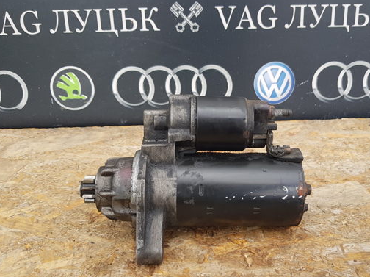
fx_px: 352
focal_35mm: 33
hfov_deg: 54.9
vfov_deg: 42.7
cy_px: 161
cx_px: 225
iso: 40
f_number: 1.7
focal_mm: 4.2
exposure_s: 1/279
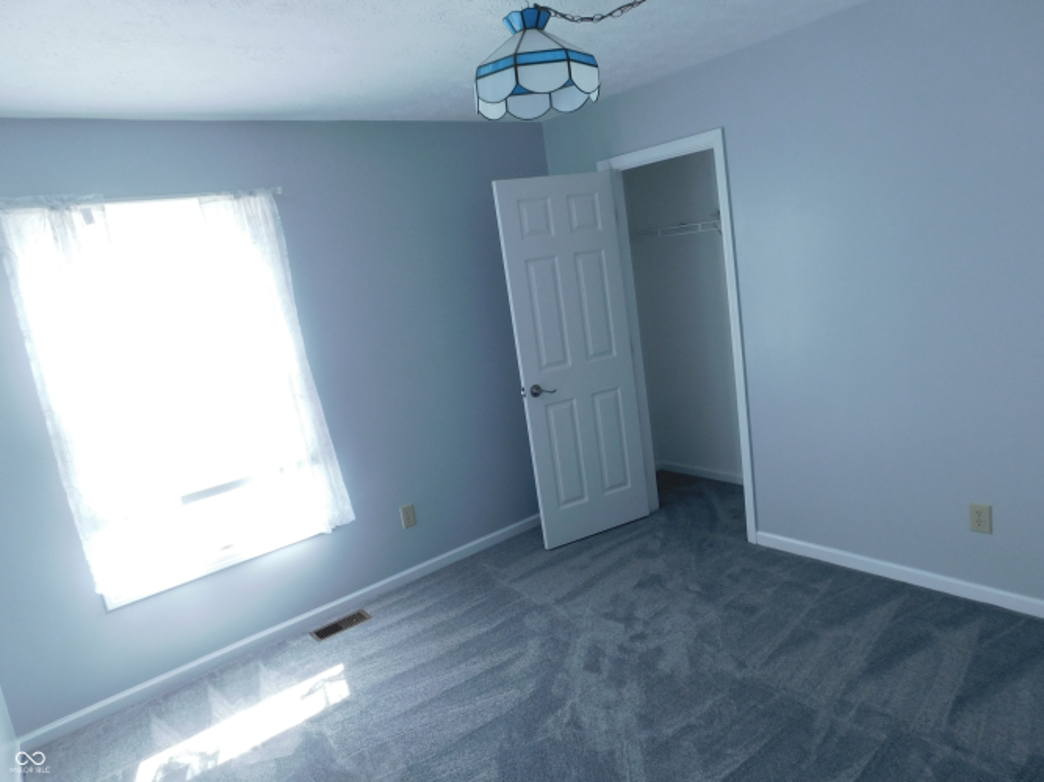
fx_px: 694
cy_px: 391
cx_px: 522
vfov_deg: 58.9
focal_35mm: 23
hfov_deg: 73.9
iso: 125
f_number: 3
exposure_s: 1/30
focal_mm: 4
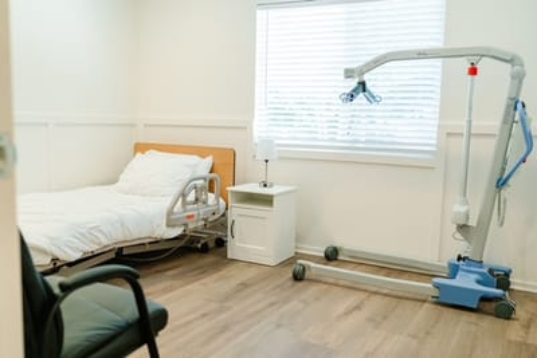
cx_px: 268
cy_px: 179
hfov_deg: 54.4
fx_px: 522
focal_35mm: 35
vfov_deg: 37.9
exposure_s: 1/250
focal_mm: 35
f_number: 2.5
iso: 1000
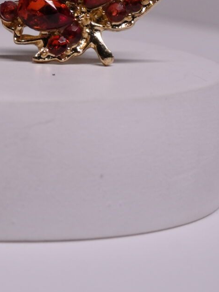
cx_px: -110
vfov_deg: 9.4
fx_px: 1713
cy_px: -188
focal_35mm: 203
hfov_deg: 7.2
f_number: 10
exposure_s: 1/100
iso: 640
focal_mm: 35
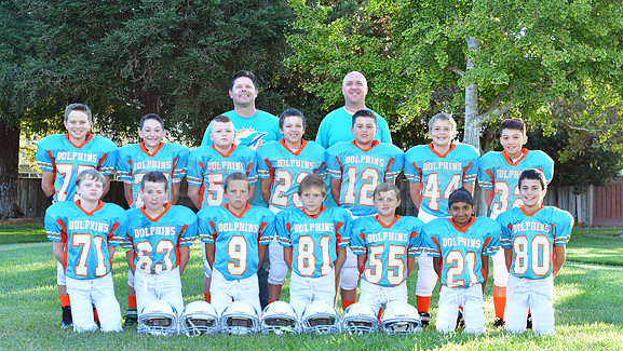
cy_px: 176
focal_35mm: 79
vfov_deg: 15.3
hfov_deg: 26.8
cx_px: 312
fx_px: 1305
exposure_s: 1/100
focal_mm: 50
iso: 400
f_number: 6.3
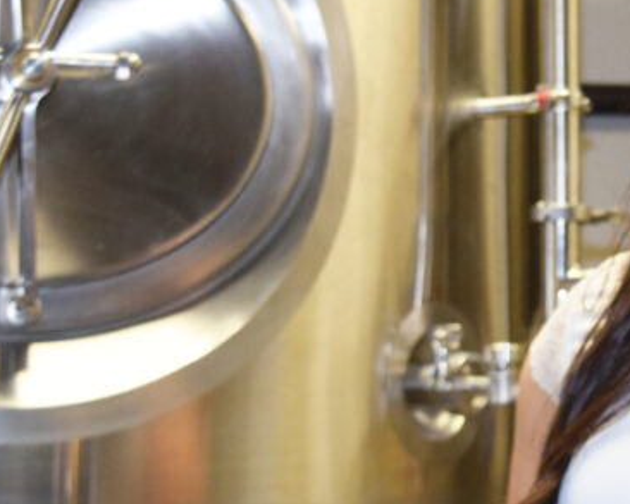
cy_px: 297
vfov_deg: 13.5
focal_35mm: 114
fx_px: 2132
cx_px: 780
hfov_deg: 16.1
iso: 800
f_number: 5
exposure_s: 1/100
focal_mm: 29
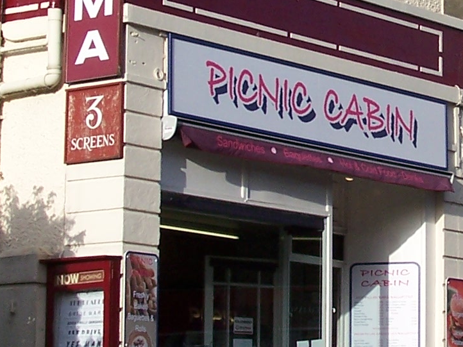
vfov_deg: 8.1
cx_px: 439
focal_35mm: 182
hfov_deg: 10.8
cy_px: 33
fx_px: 2433
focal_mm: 8.5
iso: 80
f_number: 4
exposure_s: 1/750
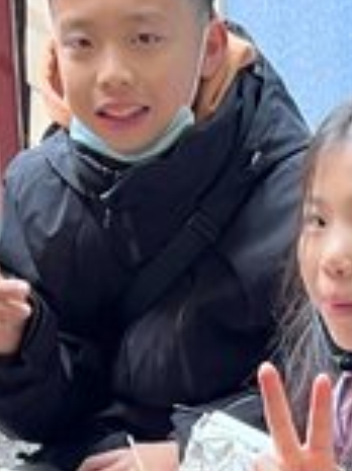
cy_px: 714
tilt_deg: -30.2
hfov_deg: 12.1
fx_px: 1643
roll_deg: -0.7
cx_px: 355
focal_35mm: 121
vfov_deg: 15.1
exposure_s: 1/60
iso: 125
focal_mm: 5.7
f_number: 1.5
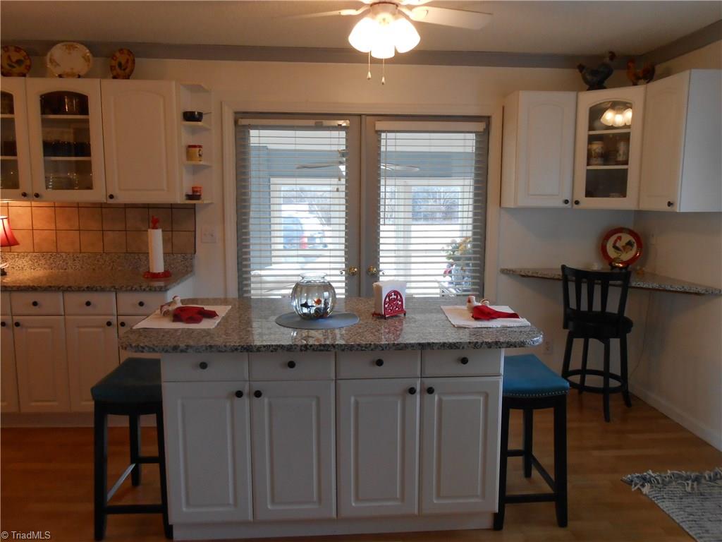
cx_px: 361
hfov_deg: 67.3
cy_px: 271
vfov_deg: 53.1
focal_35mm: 26
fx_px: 542
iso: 160
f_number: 3.5
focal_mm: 4.6
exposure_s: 1/30
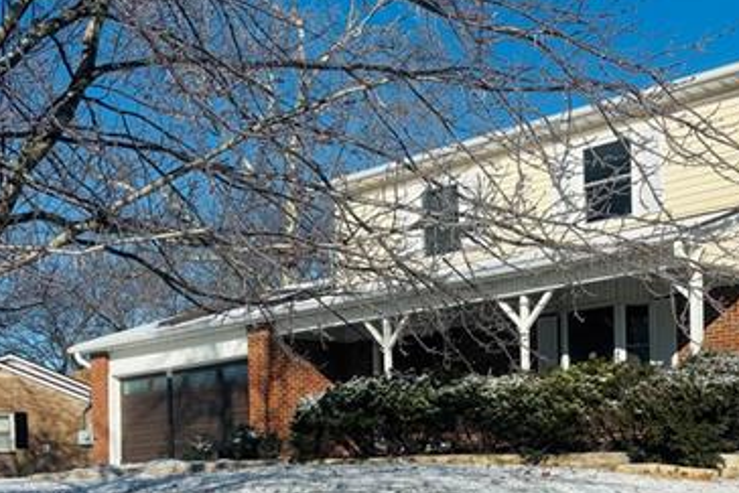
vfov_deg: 22.8
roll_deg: +2.0
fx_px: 1170
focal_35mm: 57
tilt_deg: -1.2
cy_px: 505
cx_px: 443
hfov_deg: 34.9
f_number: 1.6
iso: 50
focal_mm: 5.96
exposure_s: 1/7194
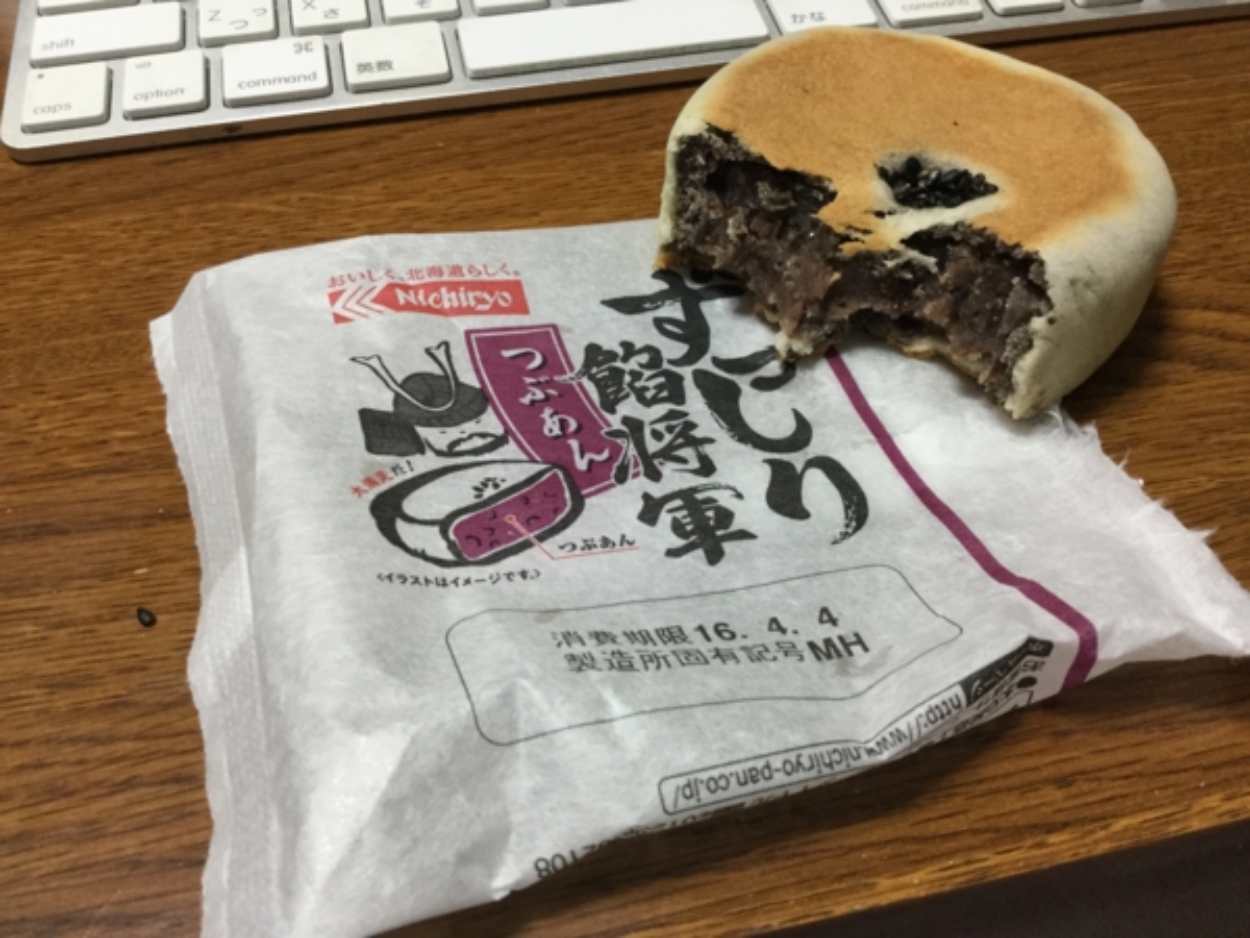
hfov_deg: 58.4
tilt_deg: -48.2
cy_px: 469
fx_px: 1119
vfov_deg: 45.4
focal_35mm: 31
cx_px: 625
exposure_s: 1/33
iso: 125
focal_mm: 3.3
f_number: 2.4
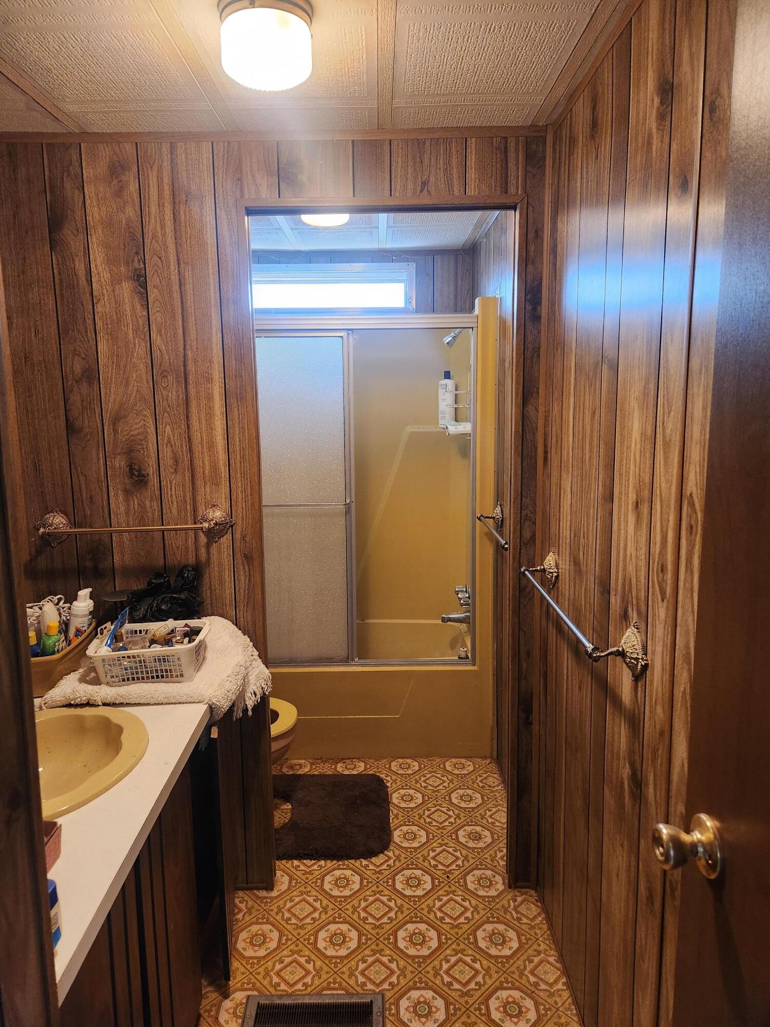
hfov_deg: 58.9
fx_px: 682
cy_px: 514
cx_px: 385
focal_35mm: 23
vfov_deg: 73.9
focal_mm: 5.4
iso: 500
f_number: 1.8
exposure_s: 1/120
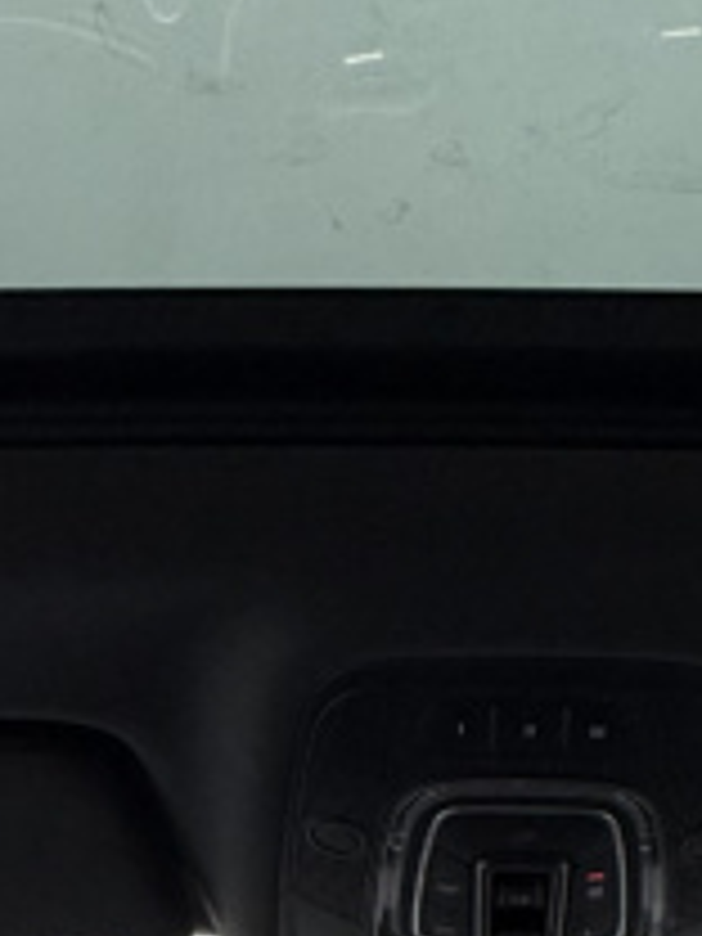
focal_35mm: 69
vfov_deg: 22.7
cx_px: 459
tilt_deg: -3.8
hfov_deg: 21.2
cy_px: 1422
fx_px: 1866
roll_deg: -0.9
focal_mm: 2.22
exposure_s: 1/270
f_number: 2.2
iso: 50
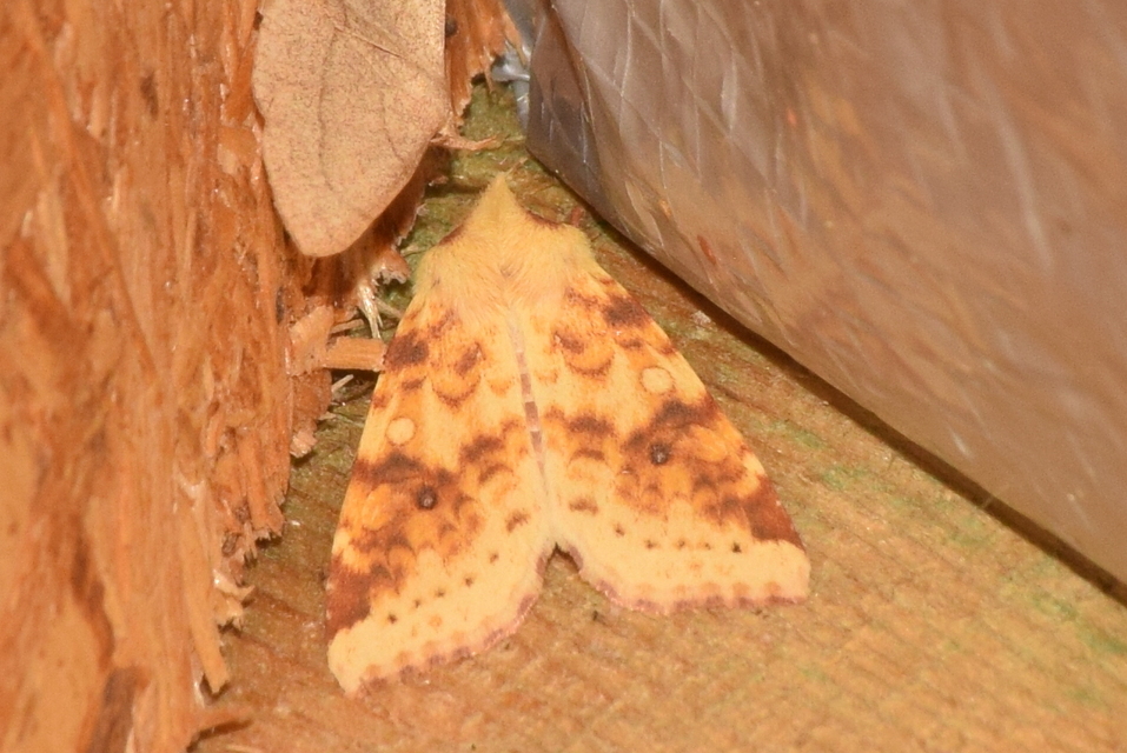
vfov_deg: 6.6
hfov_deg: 9.8
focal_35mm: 210
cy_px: 376
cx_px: 564
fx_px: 6580
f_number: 14
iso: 400
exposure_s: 1/200
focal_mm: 140
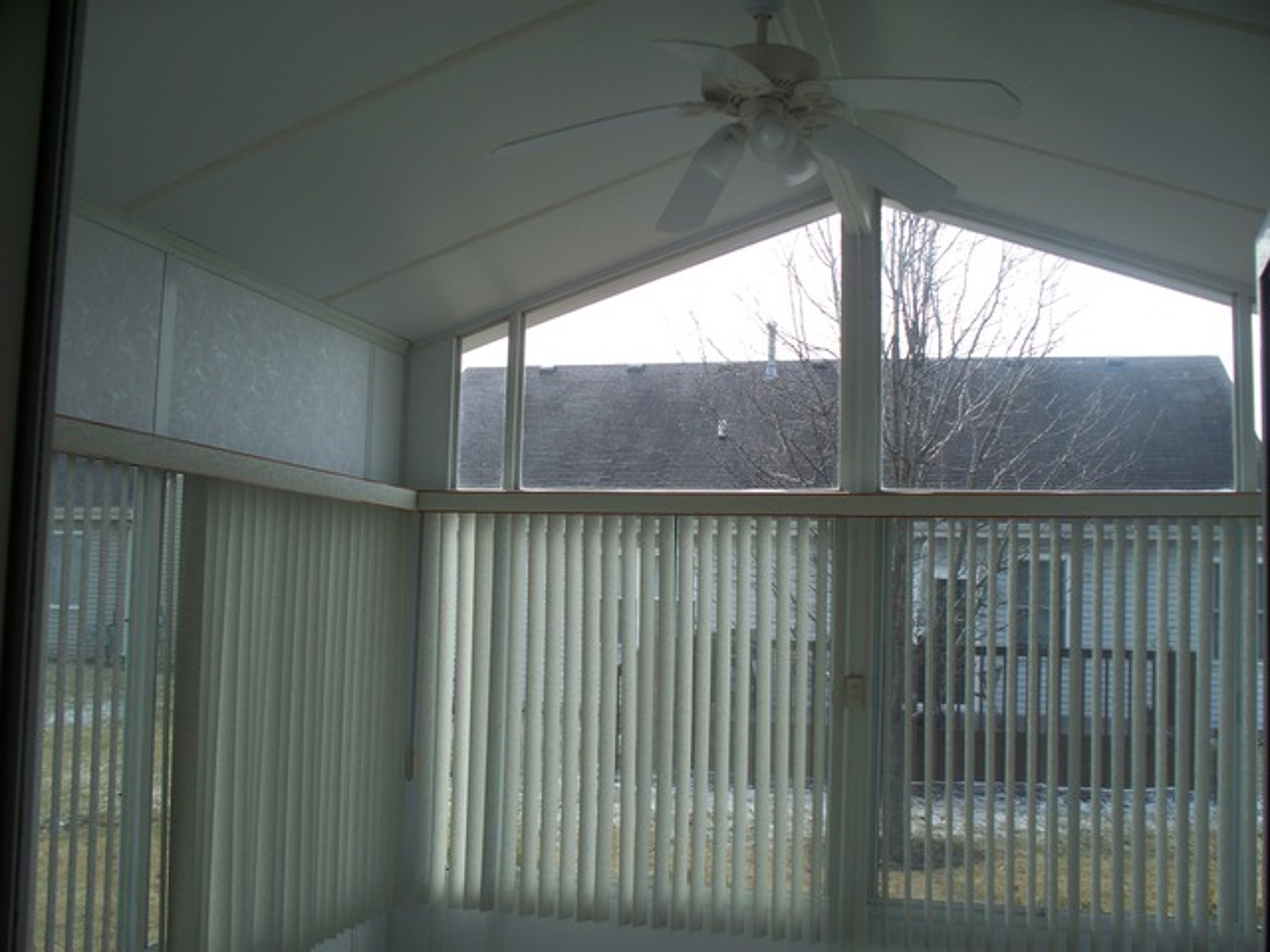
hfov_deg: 51.4
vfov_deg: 39.7
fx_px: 1321
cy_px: 476
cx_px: 635
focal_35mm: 36
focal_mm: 7.54
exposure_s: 1/400
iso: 64
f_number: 2.8
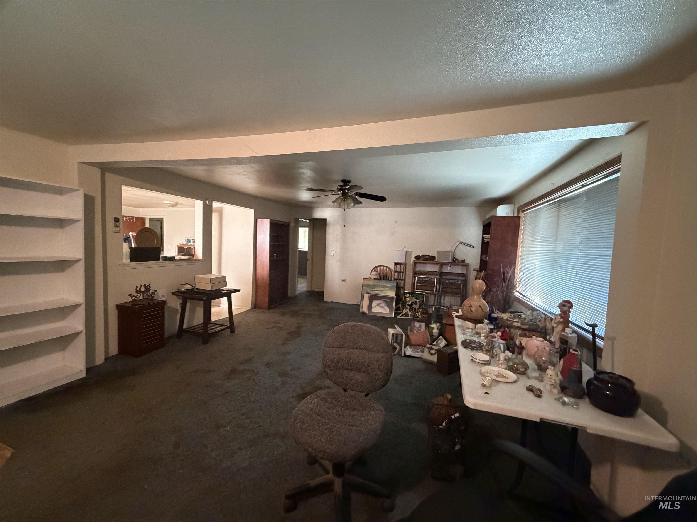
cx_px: 348
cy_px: 261
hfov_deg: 102.1
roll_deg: -2.5
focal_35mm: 14
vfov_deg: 85.7
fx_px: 282
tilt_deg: -4.3
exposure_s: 1/60
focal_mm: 2.22
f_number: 2.2
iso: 1250
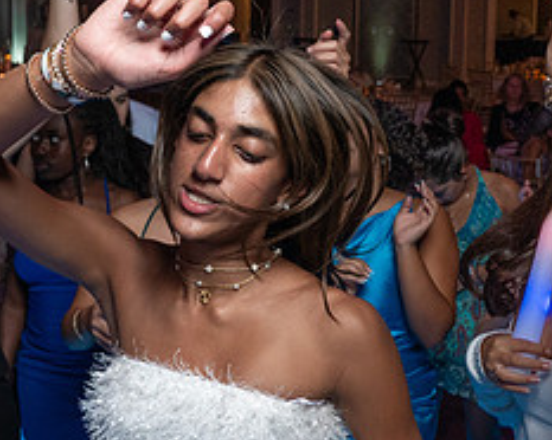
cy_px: 213
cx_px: 216
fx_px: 1159
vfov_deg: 21.5
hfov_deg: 26.7
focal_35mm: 71
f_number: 5.6
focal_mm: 25
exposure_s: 1/200
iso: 2000
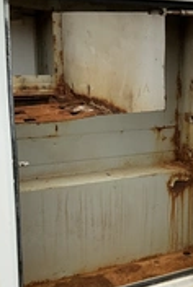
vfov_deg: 30.3
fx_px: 529
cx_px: 214
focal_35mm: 66
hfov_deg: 19.8
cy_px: 178
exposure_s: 1/739
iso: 25
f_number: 1.8
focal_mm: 3
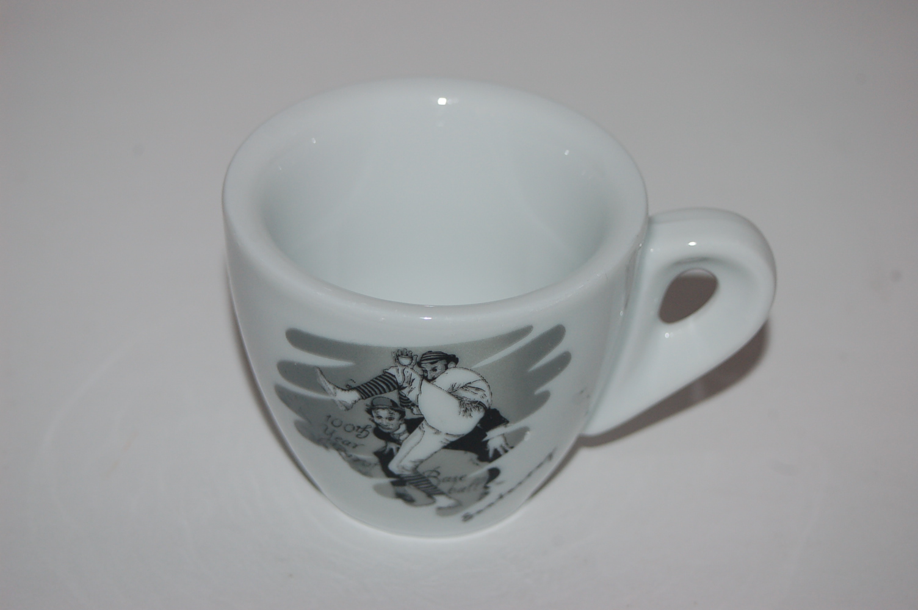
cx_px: 459
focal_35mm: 120
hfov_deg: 17.1
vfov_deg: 11.4
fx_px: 3057
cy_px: 305
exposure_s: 1/125
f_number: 7.1
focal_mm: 80
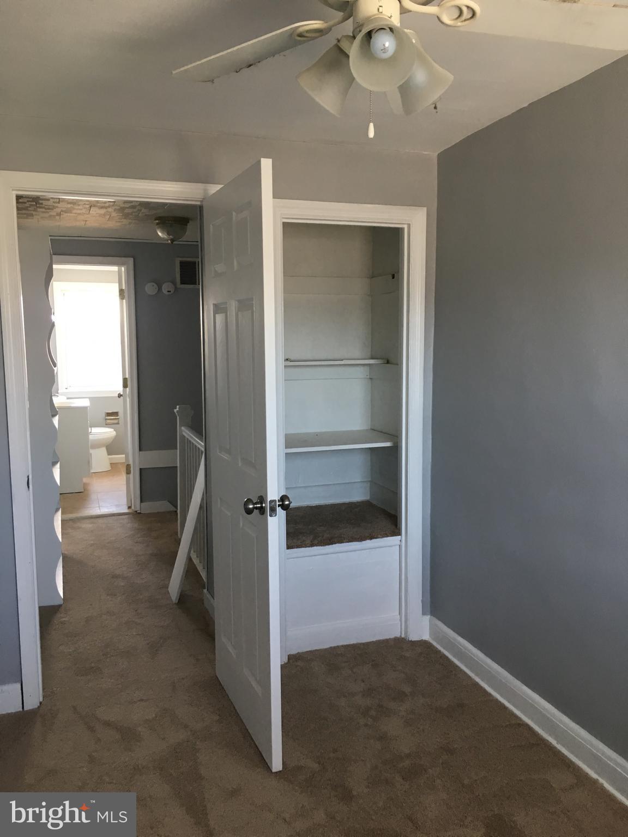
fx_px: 701
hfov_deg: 48.2
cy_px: 418
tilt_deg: -6.1
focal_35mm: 29
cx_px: 314
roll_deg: +1.1
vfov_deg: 61.7
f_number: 2.2
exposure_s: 1/33
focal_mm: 4.15
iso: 100
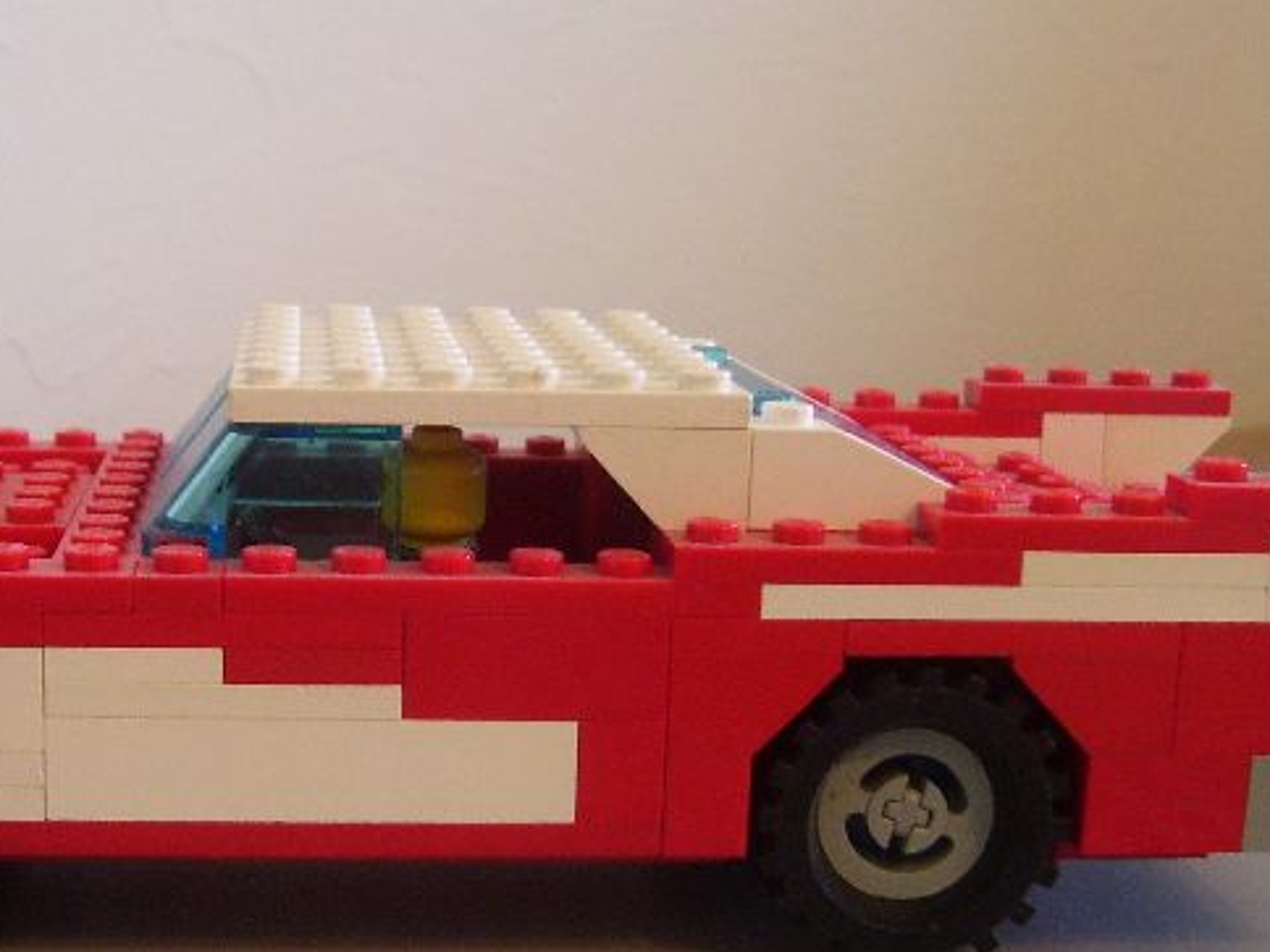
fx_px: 2385
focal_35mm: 65
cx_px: 467
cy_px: 619
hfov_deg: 29.7
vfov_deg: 22.5
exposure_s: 1/8
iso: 160
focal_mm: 6
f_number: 2.7
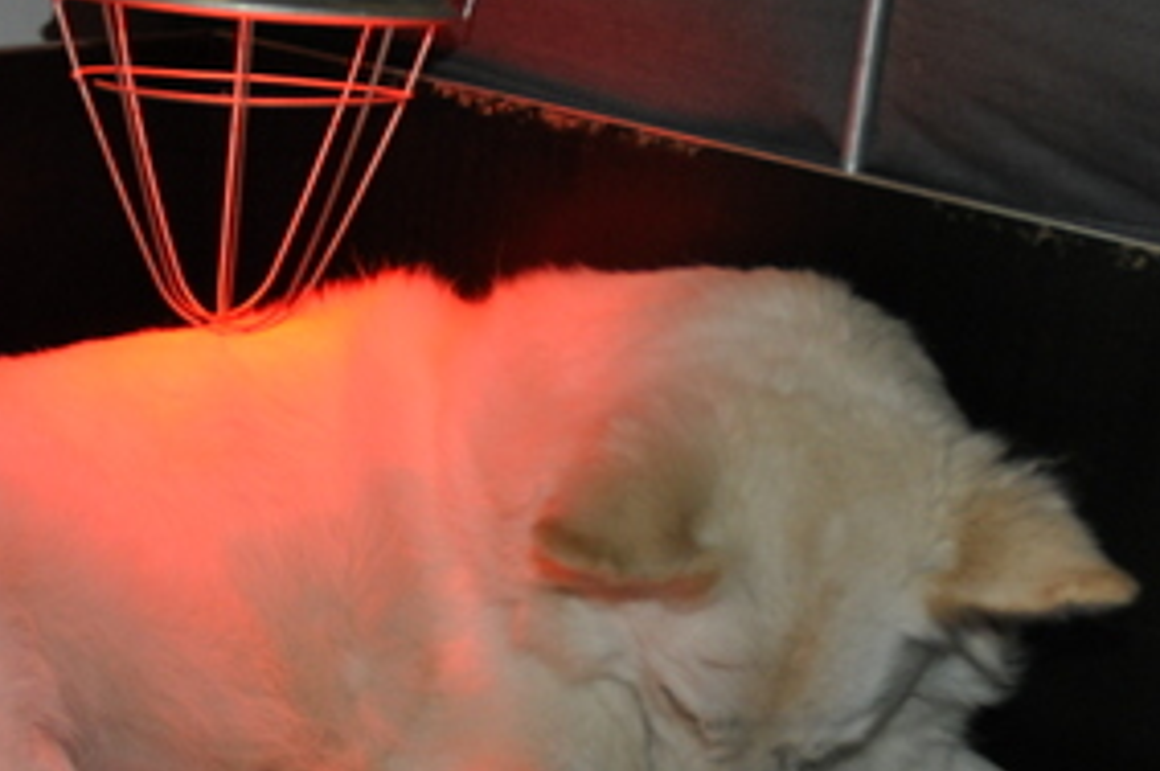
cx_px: 463
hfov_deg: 32.8
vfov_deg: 21.9
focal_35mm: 61
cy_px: 625
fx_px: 1963
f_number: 3.5
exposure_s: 1/60
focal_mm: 18
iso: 800
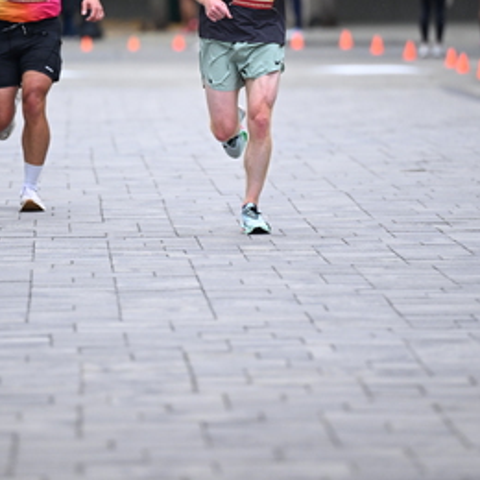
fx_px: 5648
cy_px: 109
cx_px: 217
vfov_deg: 4.9
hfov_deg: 4.9
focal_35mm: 360
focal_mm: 200
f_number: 2.8
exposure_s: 1/2500
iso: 1250
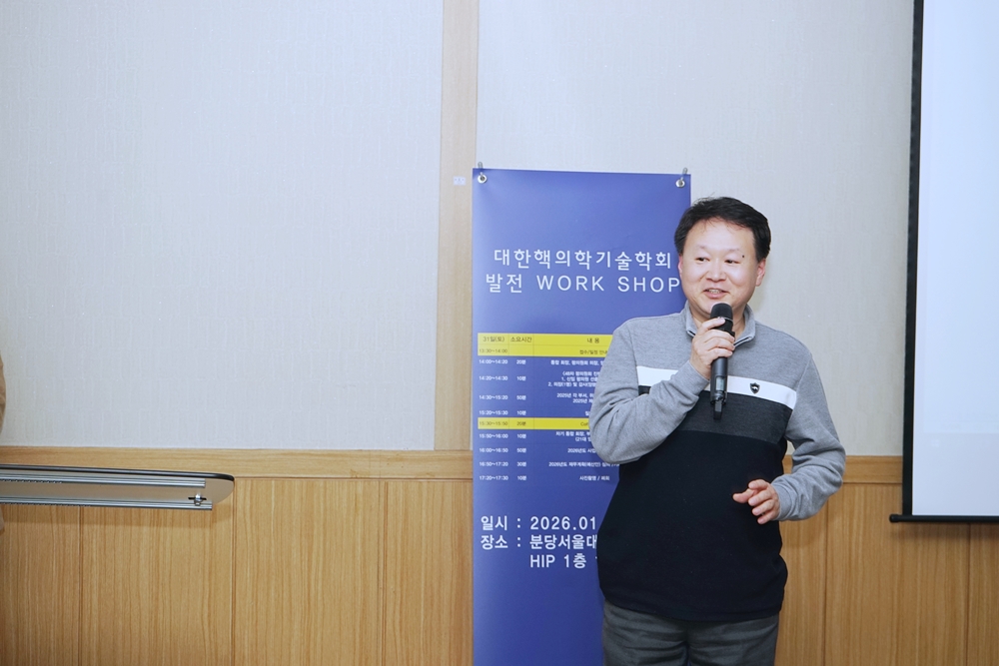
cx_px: 500
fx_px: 1943
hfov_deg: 28.8
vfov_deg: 19.5
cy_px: 333
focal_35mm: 70
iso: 320
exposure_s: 1/80
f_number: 7.1
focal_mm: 70
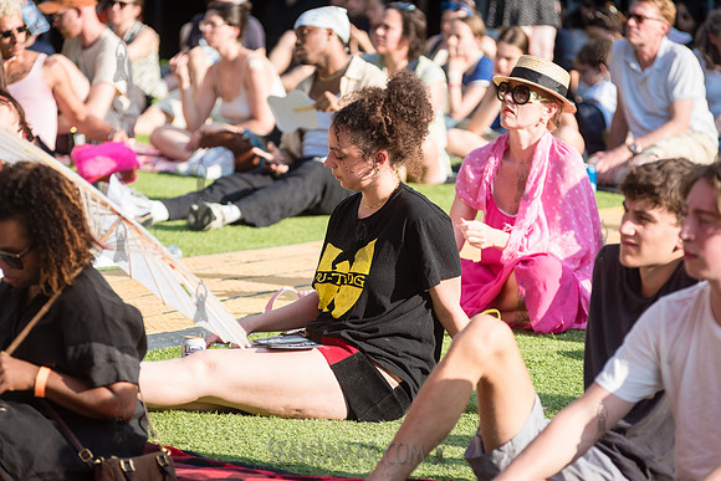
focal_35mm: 185
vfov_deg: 7.4
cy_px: 240
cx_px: 360
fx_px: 3706
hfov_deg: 11.1
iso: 800
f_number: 4.5
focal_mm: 185
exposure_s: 1/2000
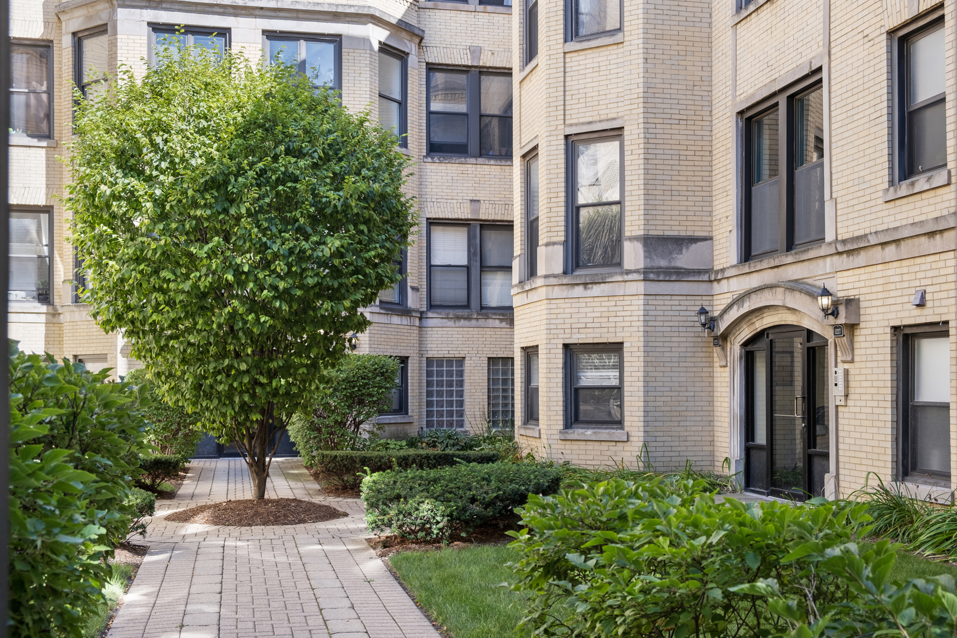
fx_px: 1063
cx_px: 478
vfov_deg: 33.4
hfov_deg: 48.5
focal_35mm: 40
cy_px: 319
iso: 320
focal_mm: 26.5
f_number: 4.5
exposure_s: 1/210
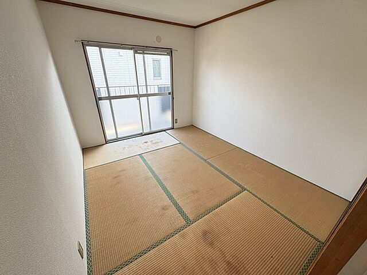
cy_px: 138
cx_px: 184
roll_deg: -0.4
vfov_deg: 85.7
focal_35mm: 14
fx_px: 148
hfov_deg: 102.1
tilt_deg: -24.8
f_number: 2.2
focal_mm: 2.22
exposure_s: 1/99
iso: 160
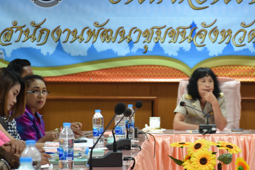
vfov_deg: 8.4
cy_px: 75
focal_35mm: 164
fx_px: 1162
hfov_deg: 12.5
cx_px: 185
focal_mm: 70
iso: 800
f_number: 5
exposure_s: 1/40
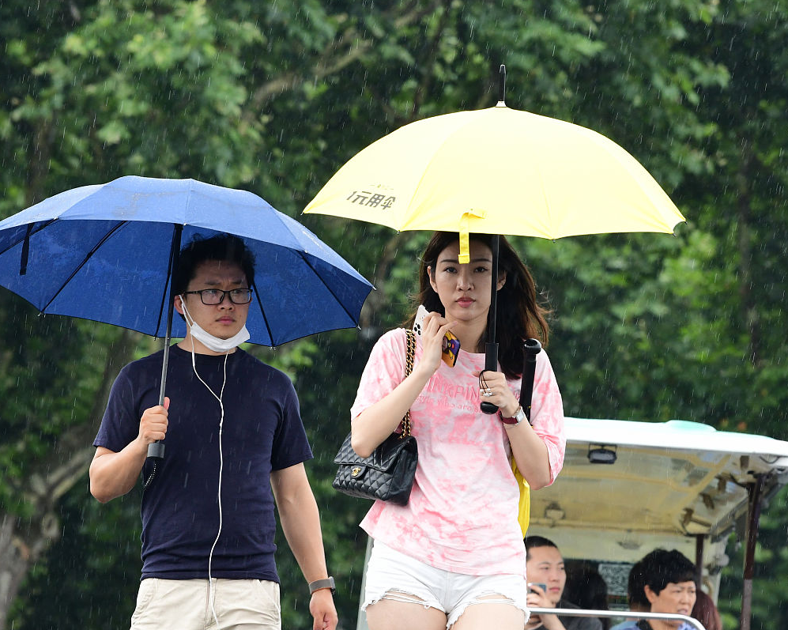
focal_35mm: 226
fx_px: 5269
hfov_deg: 8.6
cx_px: 457
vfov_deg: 6.8
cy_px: 315
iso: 1000
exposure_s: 1/200
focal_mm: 200
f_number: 7.1
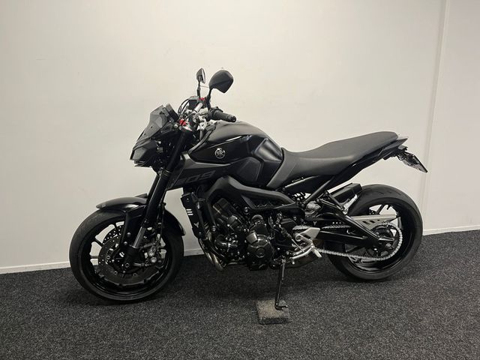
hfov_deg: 67.3
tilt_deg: -12.1
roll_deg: +0.5
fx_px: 361
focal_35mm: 26
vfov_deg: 53.1
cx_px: 240
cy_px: 180
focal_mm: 5.1
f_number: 1.6
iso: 80
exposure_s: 1/50
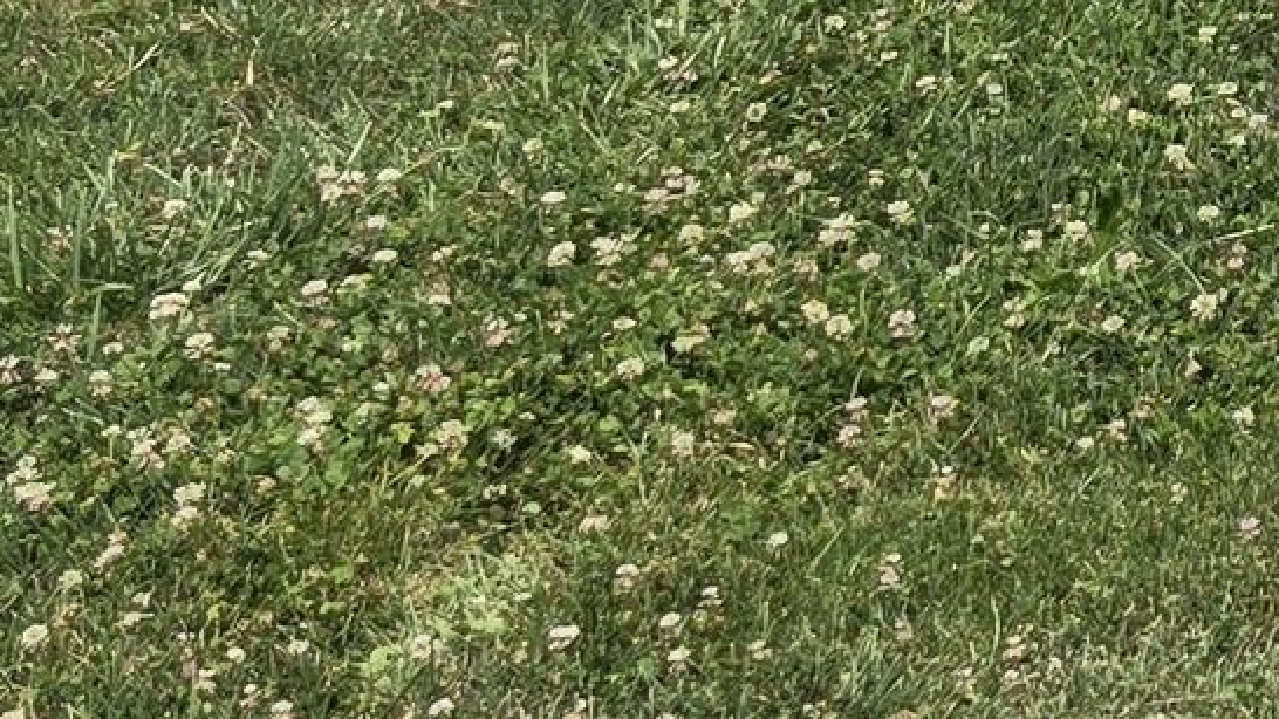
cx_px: 3301
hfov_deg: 11.7
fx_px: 4781
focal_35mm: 141
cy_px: -1276
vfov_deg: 7.7
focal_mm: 6.3
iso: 12
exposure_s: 1/833
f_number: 1.7
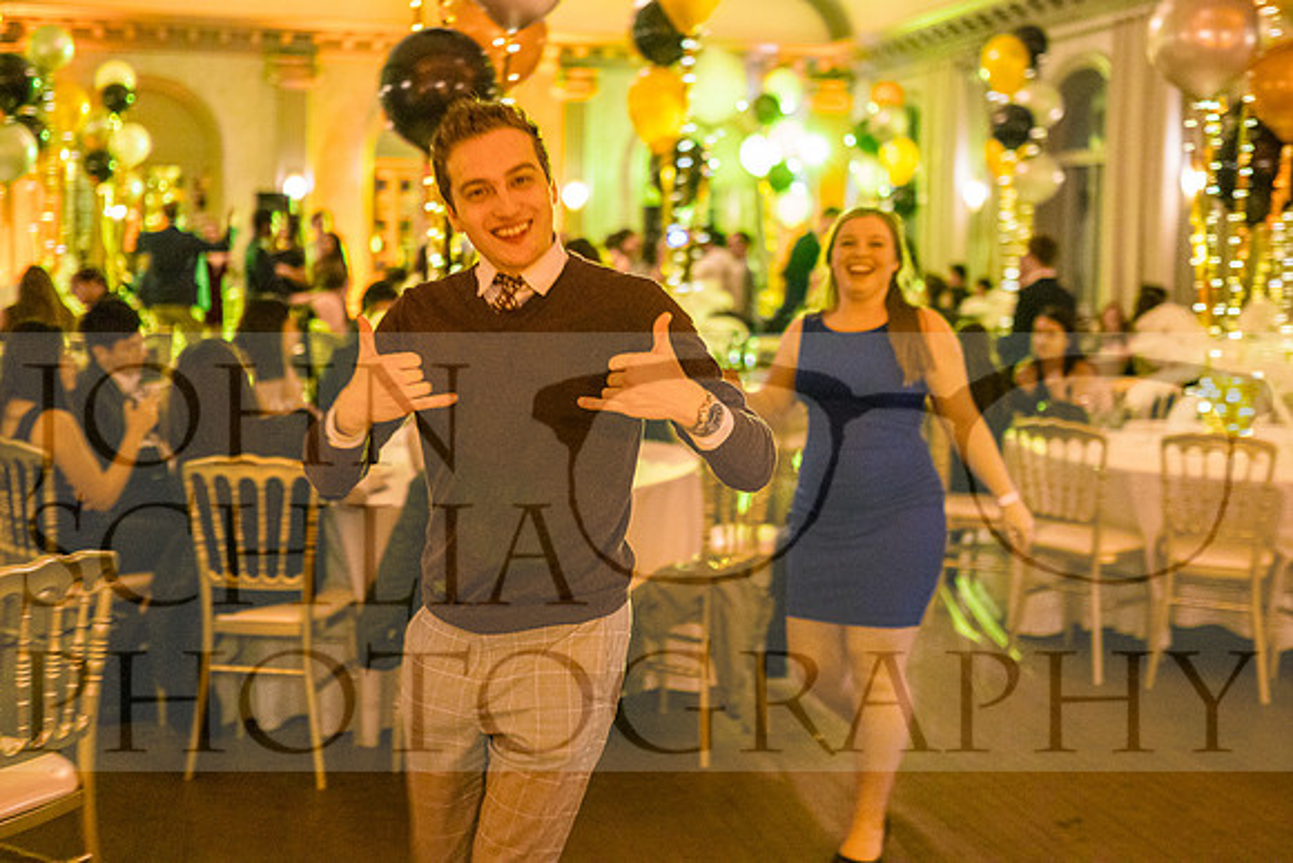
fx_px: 1537
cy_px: 335
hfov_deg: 45.6
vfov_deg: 31.2
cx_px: 646
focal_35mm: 43
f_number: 1.4
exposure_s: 1/50
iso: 5000
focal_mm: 35
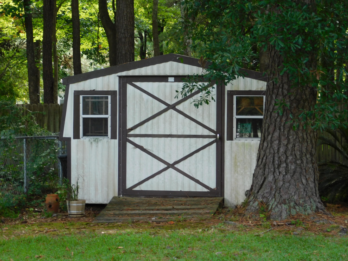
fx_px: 995
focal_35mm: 99
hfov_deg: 19.8
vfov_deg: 14.9
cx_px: 174
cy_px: 130
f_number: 4.6
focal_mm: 17.6
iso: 125
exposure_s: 1/40
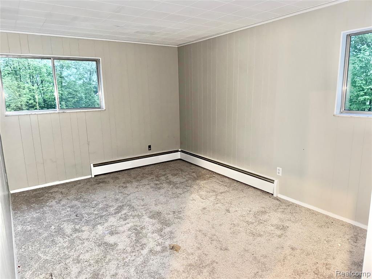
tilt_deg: -10.6
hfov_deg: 71.6
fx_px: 258
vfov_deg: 56.8
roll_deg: +1.2
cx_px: 186
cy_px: 140
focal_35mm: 24
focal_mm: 6.76
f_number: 1.78
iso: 250
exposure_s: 1/10
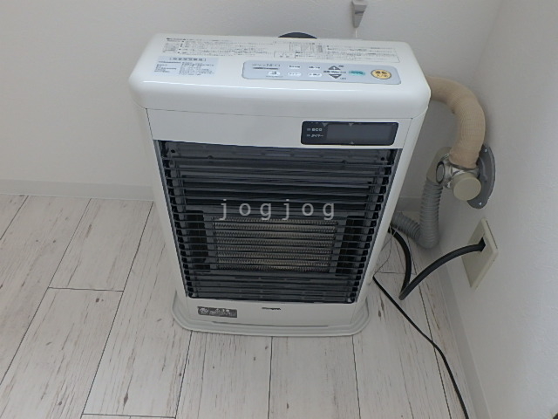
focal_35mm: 26
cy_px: 210
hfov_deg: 67.3
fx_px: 419
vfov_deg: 53.1
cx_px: 279
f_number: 4.3
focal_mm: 4.7
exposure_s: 1/30
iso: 250
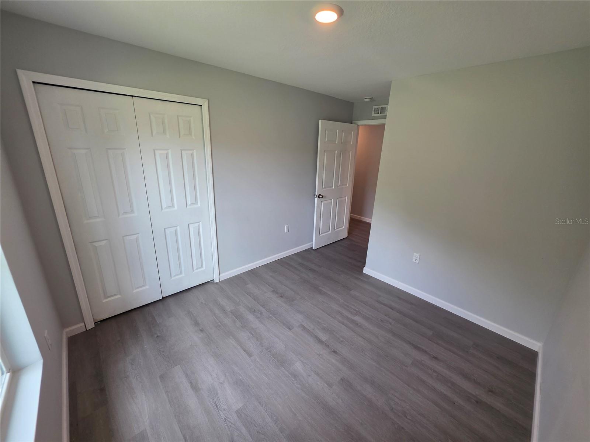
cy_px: 221
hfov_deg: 106.2
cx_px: 295
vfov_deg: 89.9
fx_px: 222
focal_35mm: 13
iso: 125
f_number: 1.9
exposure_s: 1/120
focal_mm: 2.2
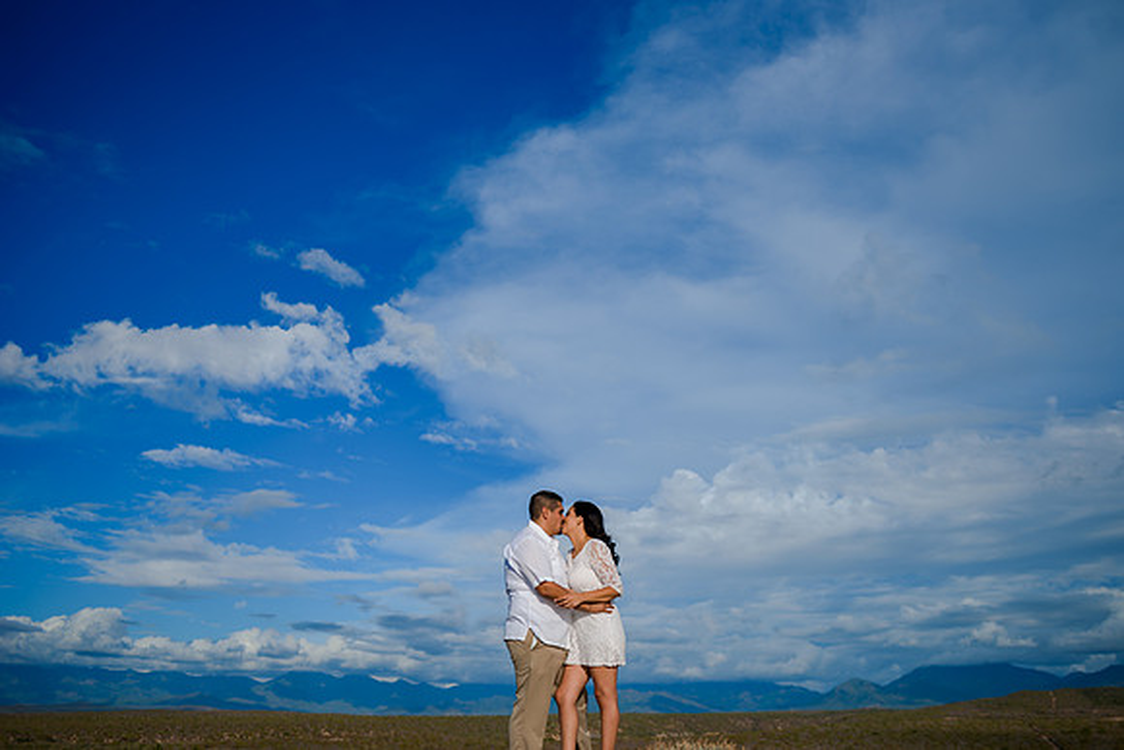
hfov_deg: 54.4
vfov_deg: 37.9
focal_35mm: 35
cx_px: 562
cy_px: 375
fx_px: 1093
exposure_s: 1/3200
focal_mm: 35
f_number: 2.8
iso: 50
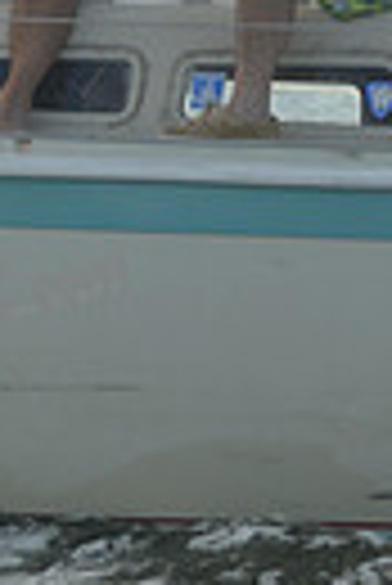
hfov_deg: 3.2
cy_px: 38
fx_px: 7118
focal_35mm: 437
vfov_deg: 4.7
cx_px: 365
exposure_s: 1/800
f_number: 4.5
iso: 200
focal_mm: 98
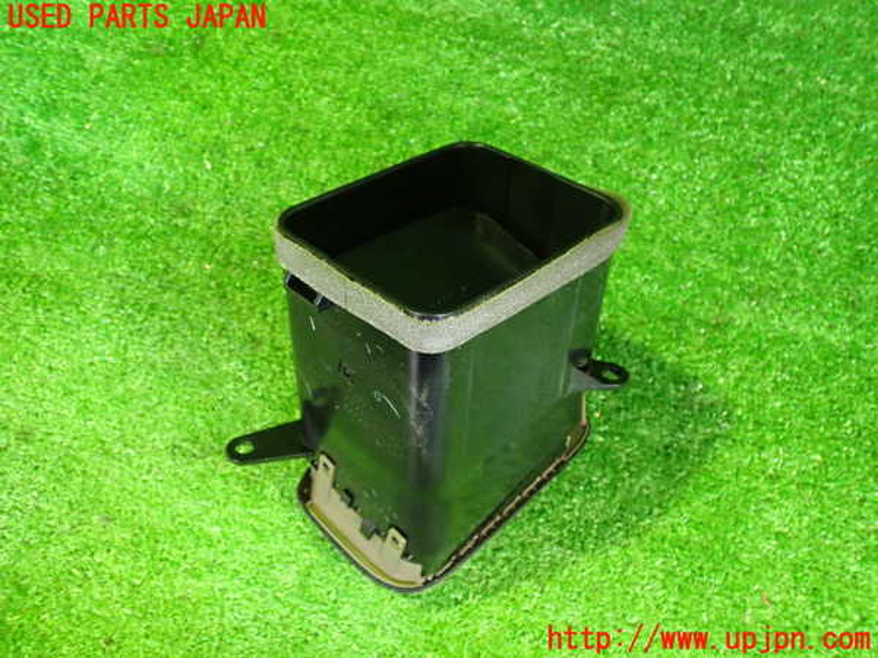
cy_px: 329
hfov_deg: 60.0
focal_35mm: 30
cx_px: 439
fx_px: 761
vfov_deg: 46.8
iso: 800
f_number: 2.3
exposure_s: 1/20
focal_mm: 5.4
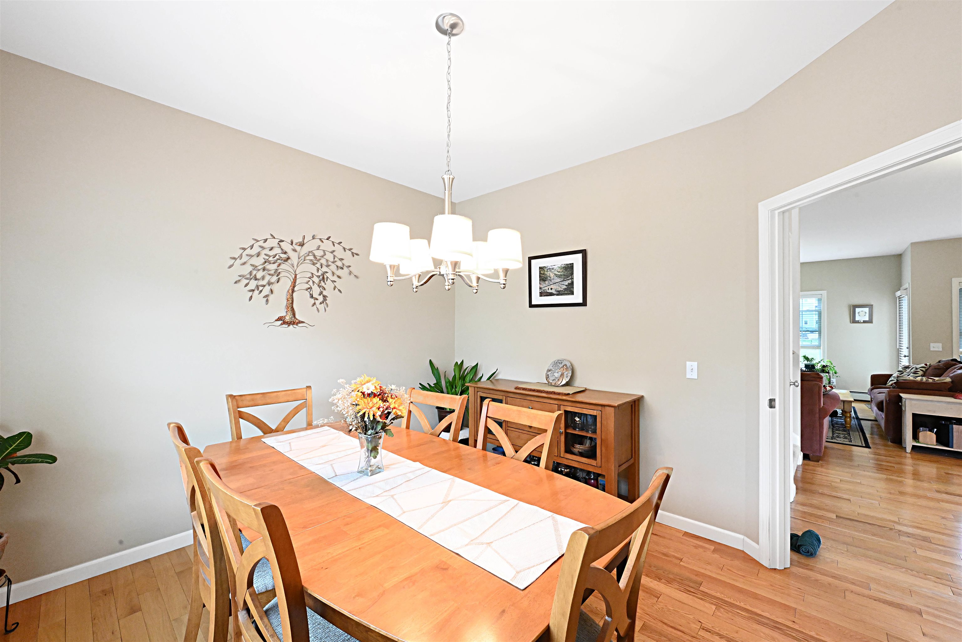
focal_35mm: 14
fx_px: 374
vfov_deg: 81.2
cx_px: 481
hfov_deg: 104.3
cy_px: 321
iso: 4000
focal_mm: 14
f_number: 14
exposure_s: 1/13
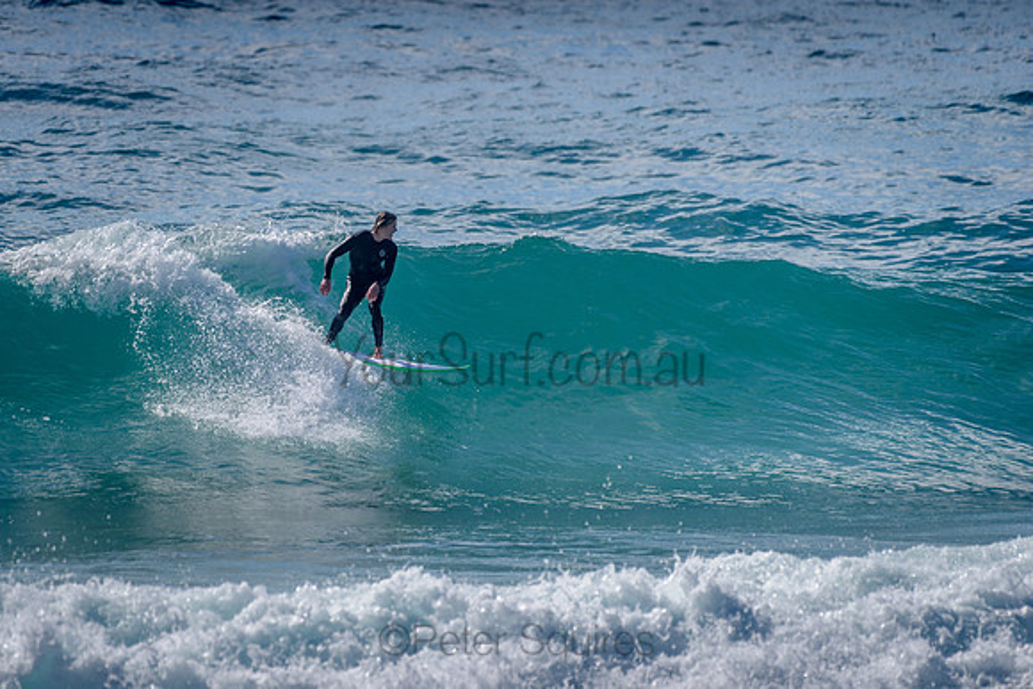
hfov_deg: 3.4
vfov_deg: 2.2
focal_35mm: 613
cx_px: 400
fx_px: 17598
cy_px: 283
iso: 110
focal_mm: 500
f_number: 5.6
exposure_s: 1/2000
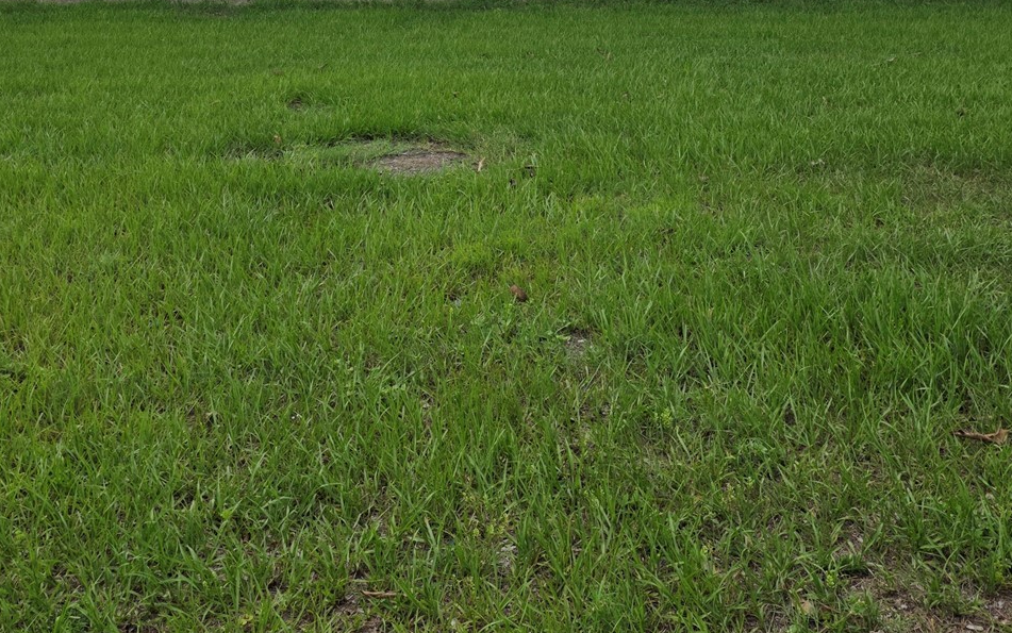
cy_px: 49
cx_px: 488
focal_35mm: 41
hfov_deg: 48.2
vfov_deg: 29.8
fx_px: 1131
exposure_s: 1/3050
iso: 80
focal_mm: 6.25
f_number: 1.7
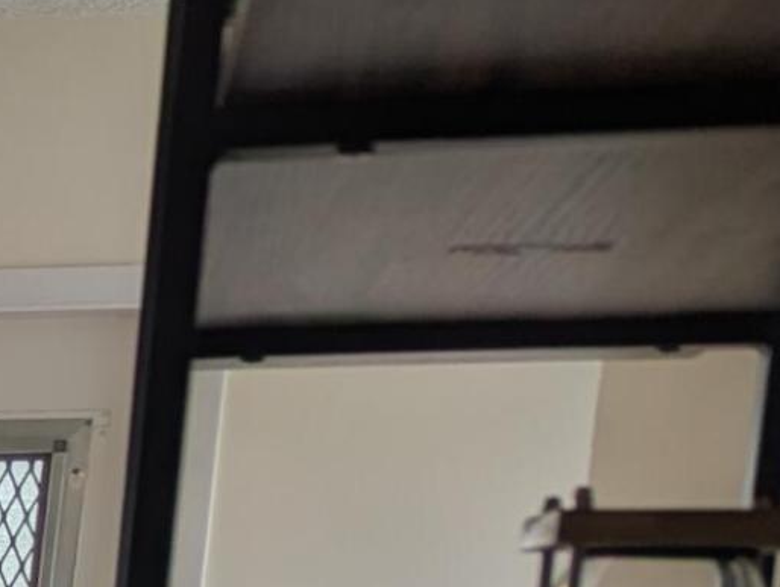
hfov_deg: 11.2
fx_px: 3024
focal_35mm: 134
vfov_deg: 10.3
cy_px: 1148
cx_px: -1304
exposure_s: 1/189
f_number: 1.85
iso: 43
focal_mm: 6.81
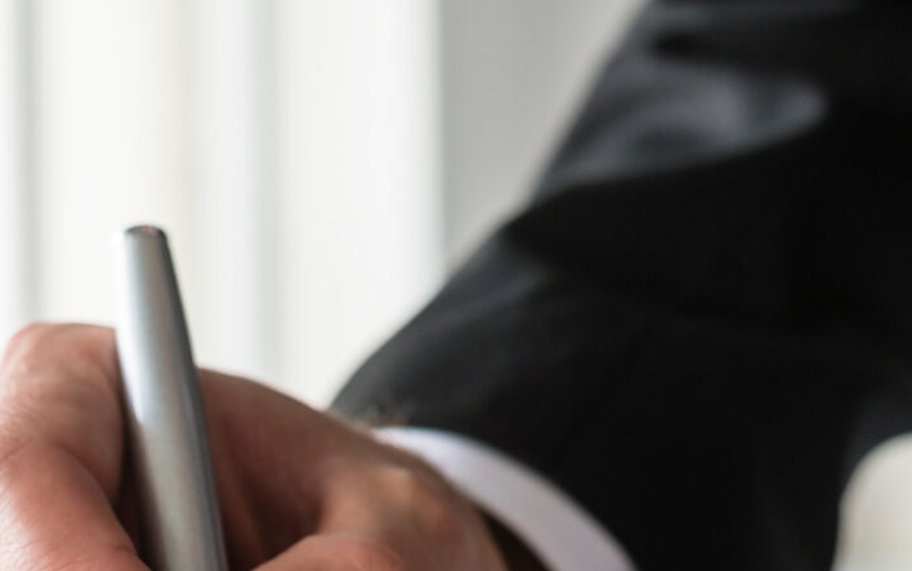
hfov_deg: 16.1
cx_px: 213
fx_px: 3207
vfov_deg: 10.1
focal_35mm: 129
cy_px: 588
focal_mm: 35
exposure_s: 1/25
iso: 125
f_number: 4
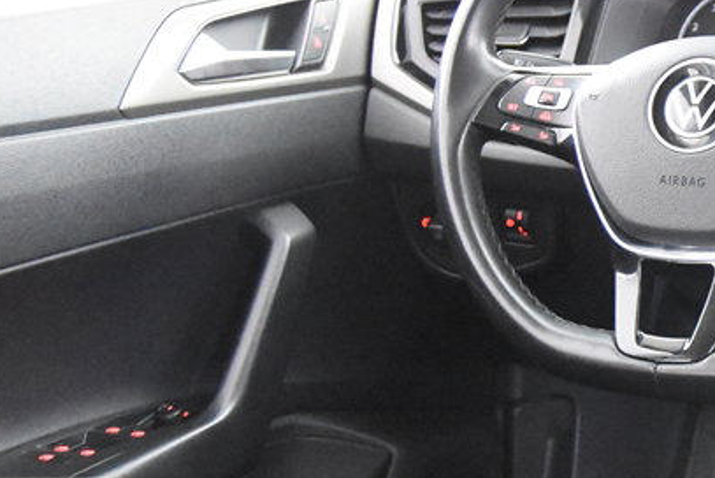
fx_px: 1650
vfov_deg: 16.4
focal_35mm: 83
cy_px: 338
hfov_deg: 23.1
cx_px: 778
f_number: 3
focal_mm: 22
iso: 12800
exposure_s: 1/25
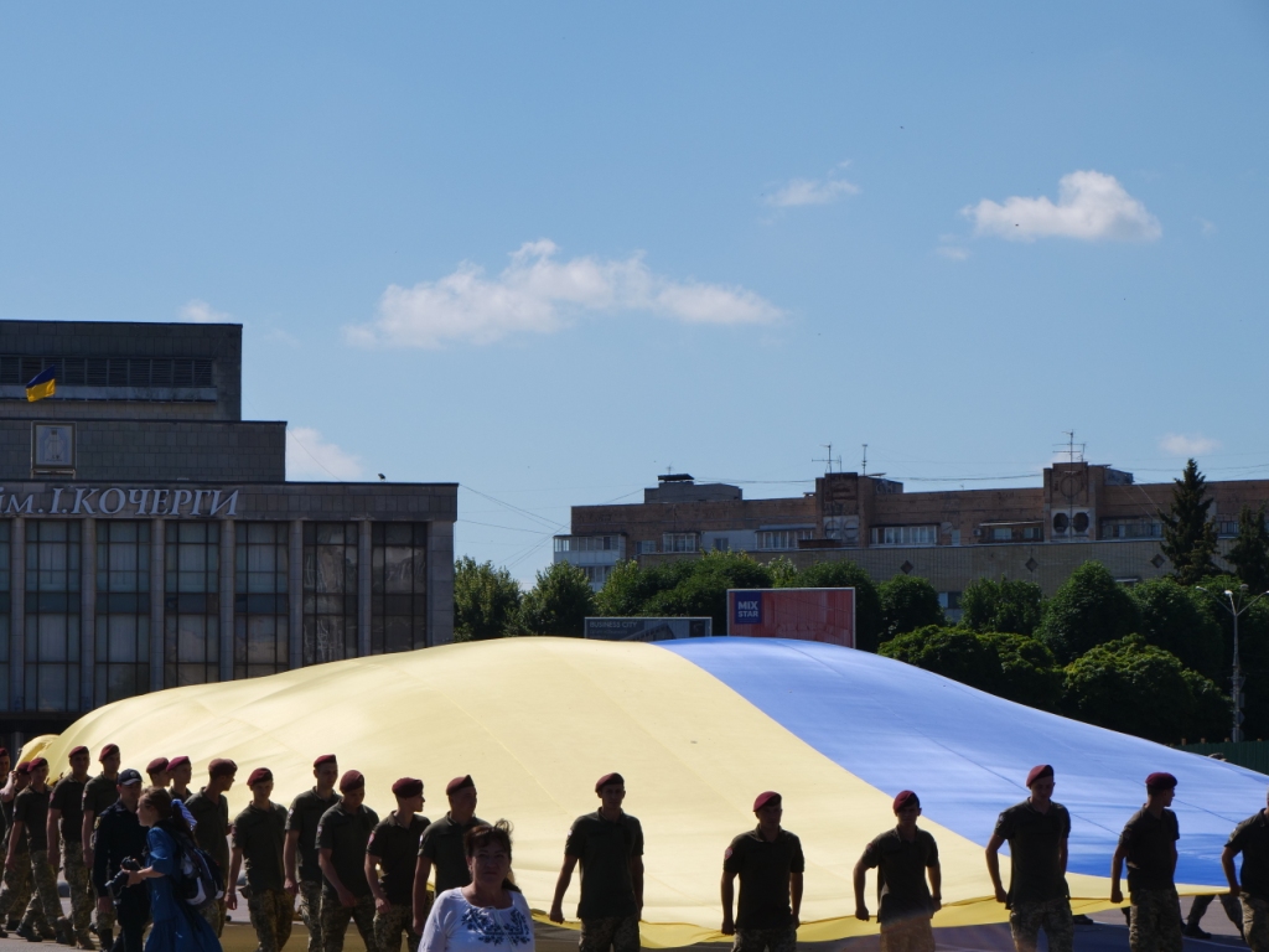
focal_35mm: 120
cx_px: 634
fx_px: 4399
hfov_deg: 16.4
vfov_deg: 12.3
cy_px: 476
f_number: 10
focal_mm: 60
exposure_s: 1/640
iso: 200
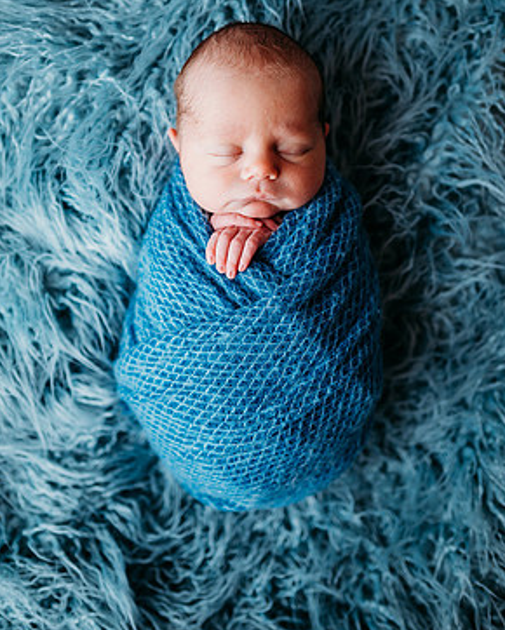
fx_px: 523
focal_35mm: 28
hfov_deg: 51.6
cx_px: 256
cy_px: 249
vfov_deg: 61.6
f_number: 2.2
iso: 80
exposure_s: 1/200
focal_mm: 24
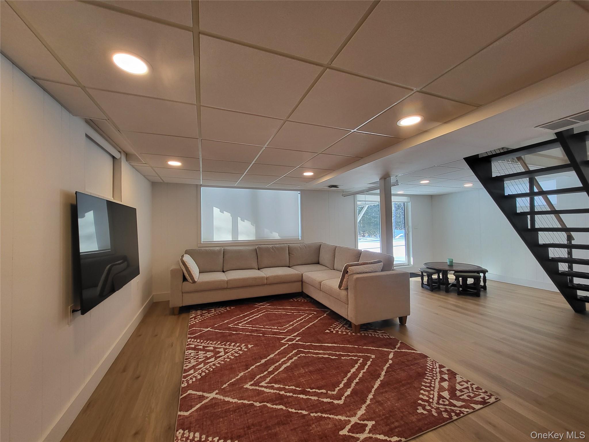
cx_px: 294
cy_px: 221
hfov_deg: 106.2
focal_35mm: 13
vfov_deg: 89.9
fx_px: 221
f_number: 2.2
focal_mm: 1.74
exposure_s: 1/60
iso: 80
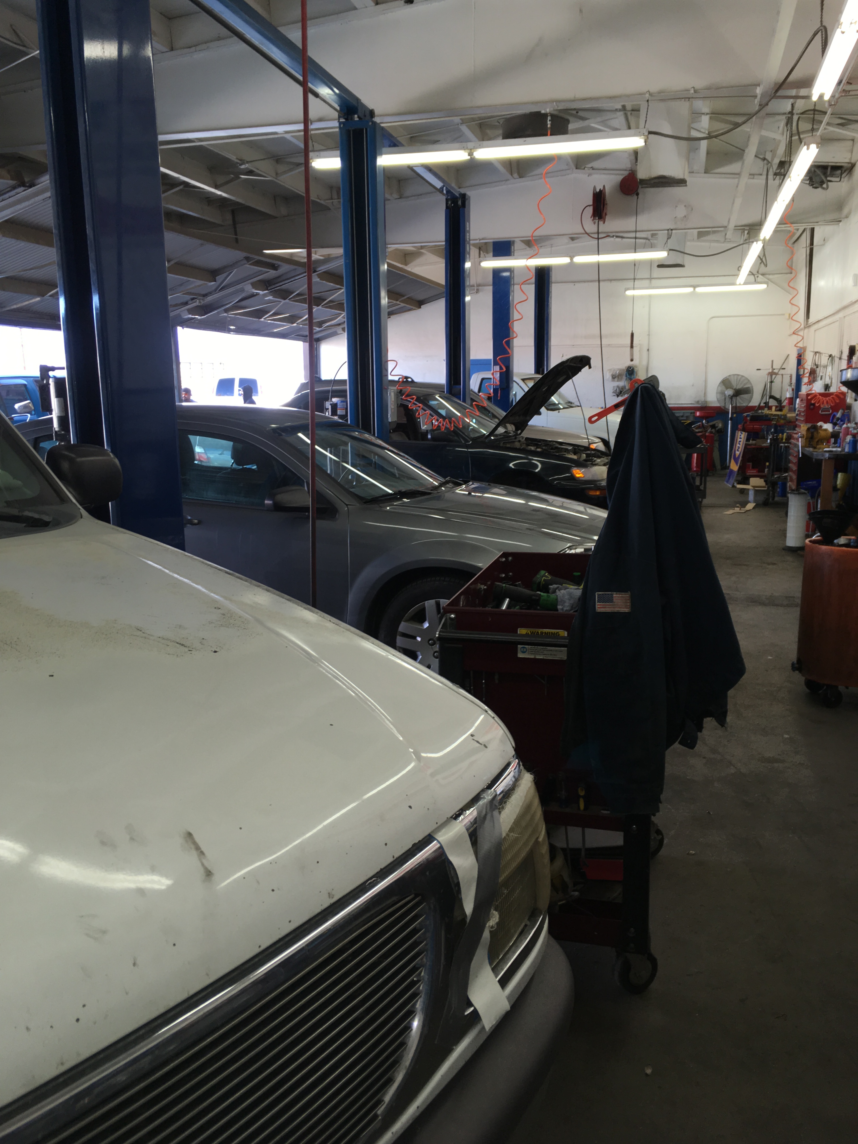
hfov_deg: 48.2
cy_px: 572
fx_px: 958
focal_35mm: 29
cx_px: 429
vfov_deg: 61.7
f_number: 2.2
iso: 25
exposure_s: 1/44
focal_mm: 4.15
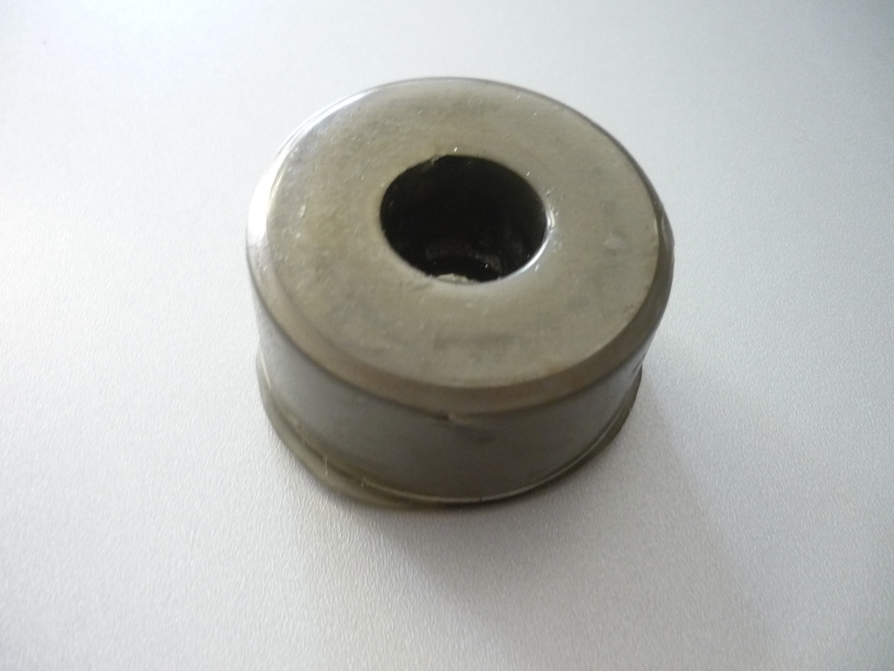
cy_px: 336
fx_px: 852
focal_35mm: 33
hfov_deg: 55.4
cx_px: 447
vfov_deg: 42.9
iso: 400
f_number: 2.8
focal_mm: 5.5
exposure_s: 1/20
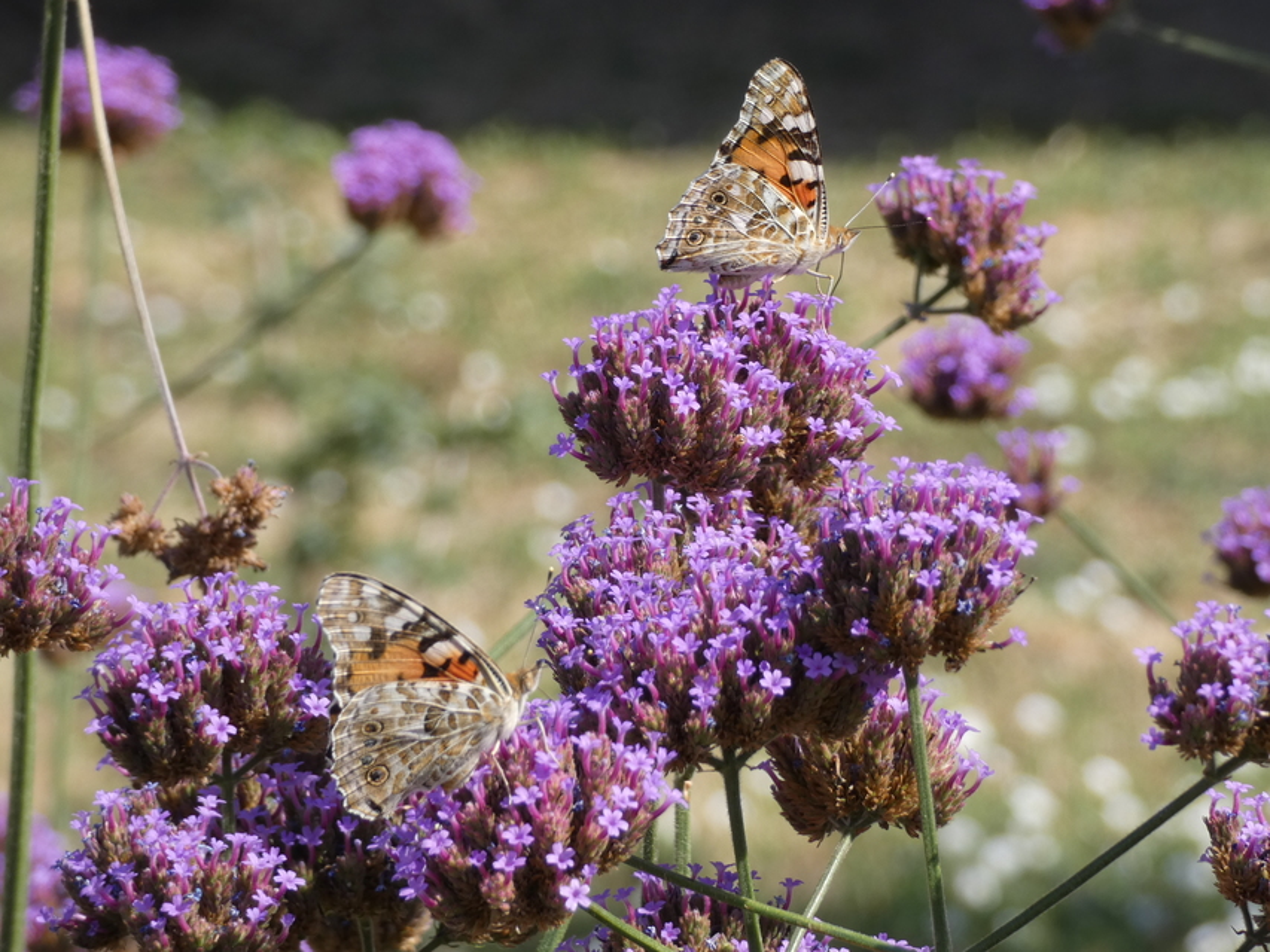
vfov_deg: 6.5
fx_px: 8403
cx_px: 635
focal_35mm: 229
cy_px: 476
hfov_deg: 8.6
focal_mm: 41.1
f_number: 5.5
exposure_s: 1/100
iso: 80
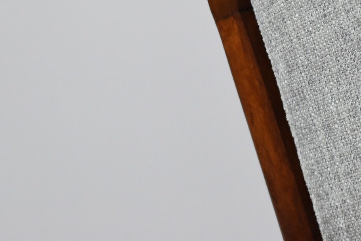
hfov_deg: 11.2
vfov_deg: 7.6
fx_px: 1817
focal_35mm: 181
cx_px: 357
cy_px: -16
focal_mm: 55
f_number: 5.6
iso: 1250
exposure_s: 1/125
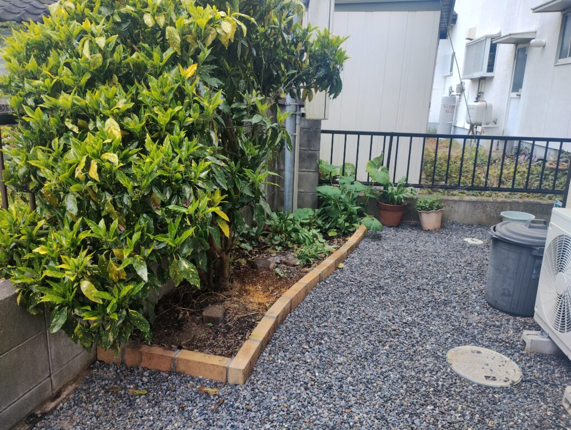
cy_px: 215
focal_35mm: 28
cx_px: 286
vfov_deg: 49.9
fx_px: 463
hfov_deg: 63.4
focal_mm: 4.27
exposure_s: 1/142
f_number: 1.8
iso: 100
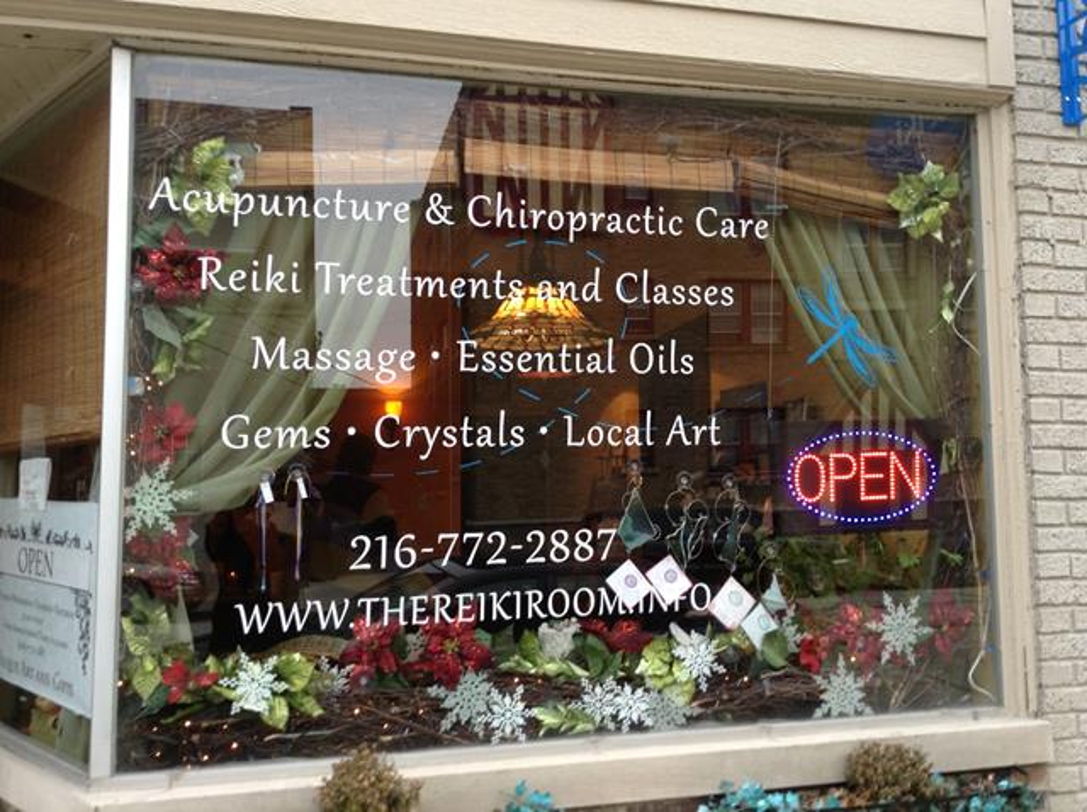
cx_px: 544
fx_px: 1035
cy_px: 406
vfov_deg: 42.8
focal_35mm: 33
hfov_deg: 55.4
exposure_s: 1/24
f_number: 2.4
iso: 32
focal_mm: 3.3
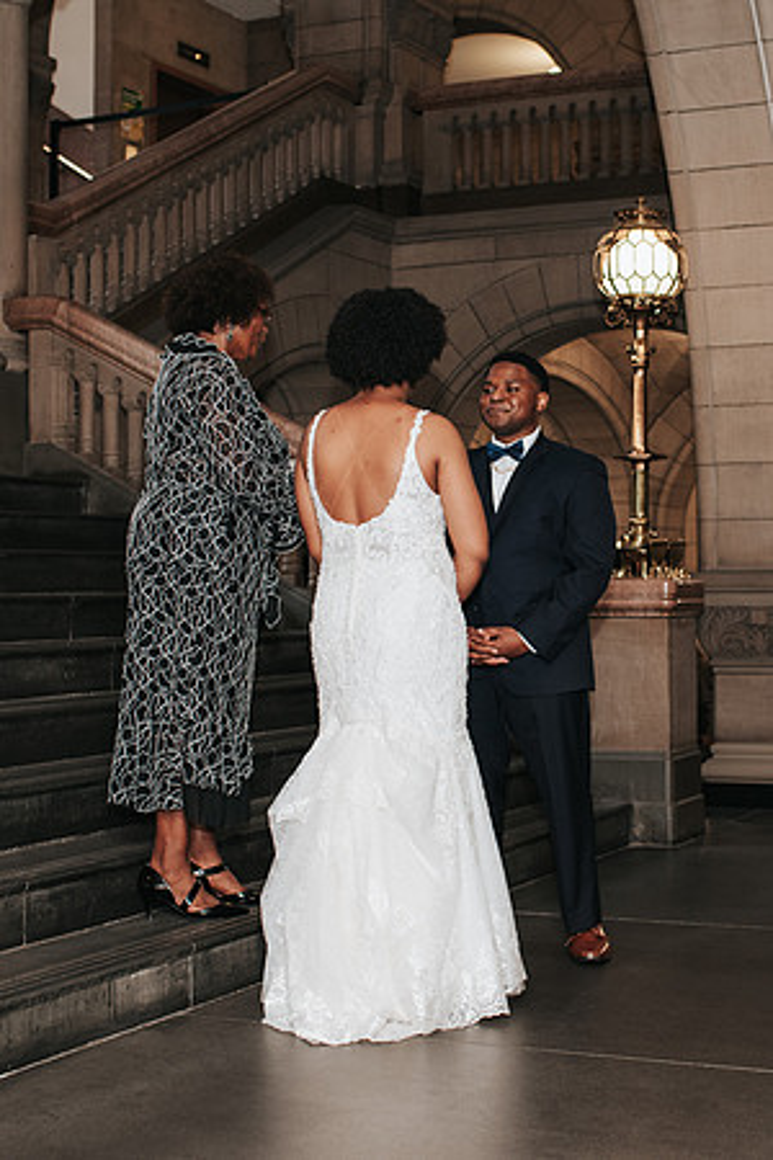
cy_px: 567
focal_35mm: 60
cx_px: 515
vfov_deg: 33.2
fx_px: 1942
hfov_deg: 22.4
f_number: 3.2
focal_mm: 35
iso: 1000
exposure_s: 1/125
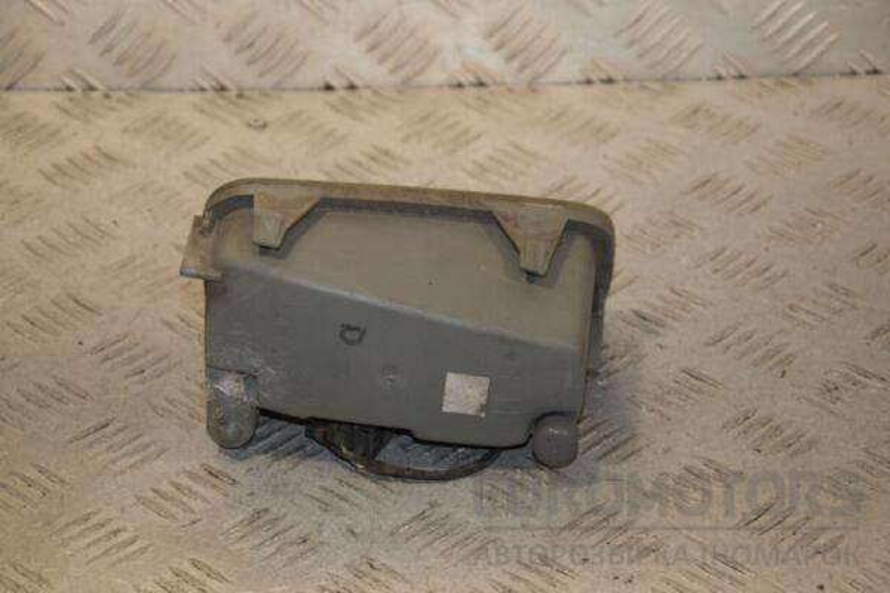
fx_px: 2966
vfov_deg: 11.4
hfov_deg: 17.1
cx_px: 445
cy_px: 296
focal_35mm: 120
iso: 800
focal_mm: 80
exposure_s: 1/200
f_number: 7.1
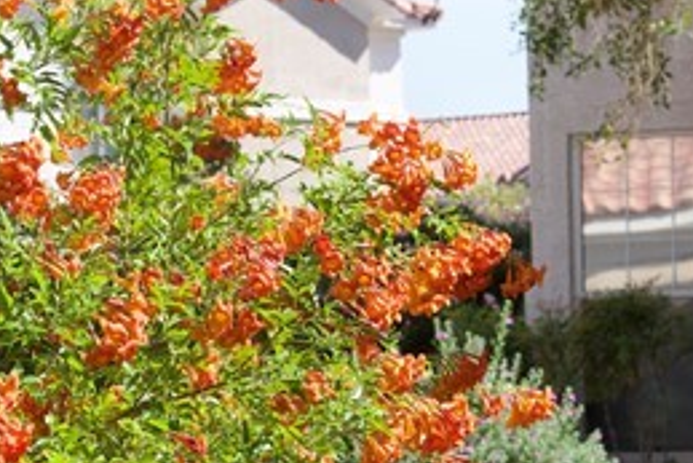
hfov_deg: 11.2
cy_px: 361
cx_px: 368
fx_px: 3544
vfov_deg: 7.5
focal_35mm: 184
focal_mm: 44
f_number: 9
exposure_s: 1/320
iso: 200
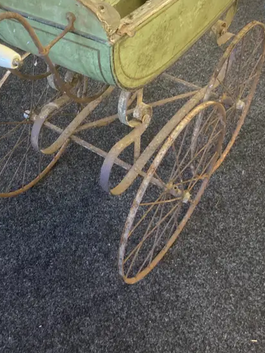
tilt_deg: -37.7
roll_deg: +5.1
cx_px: 67
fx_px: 530
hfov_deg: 27.7
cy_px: 59
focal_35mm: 52
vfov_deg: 35.3
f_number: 1.8
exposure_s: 1/50
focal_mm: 3.99
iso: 250
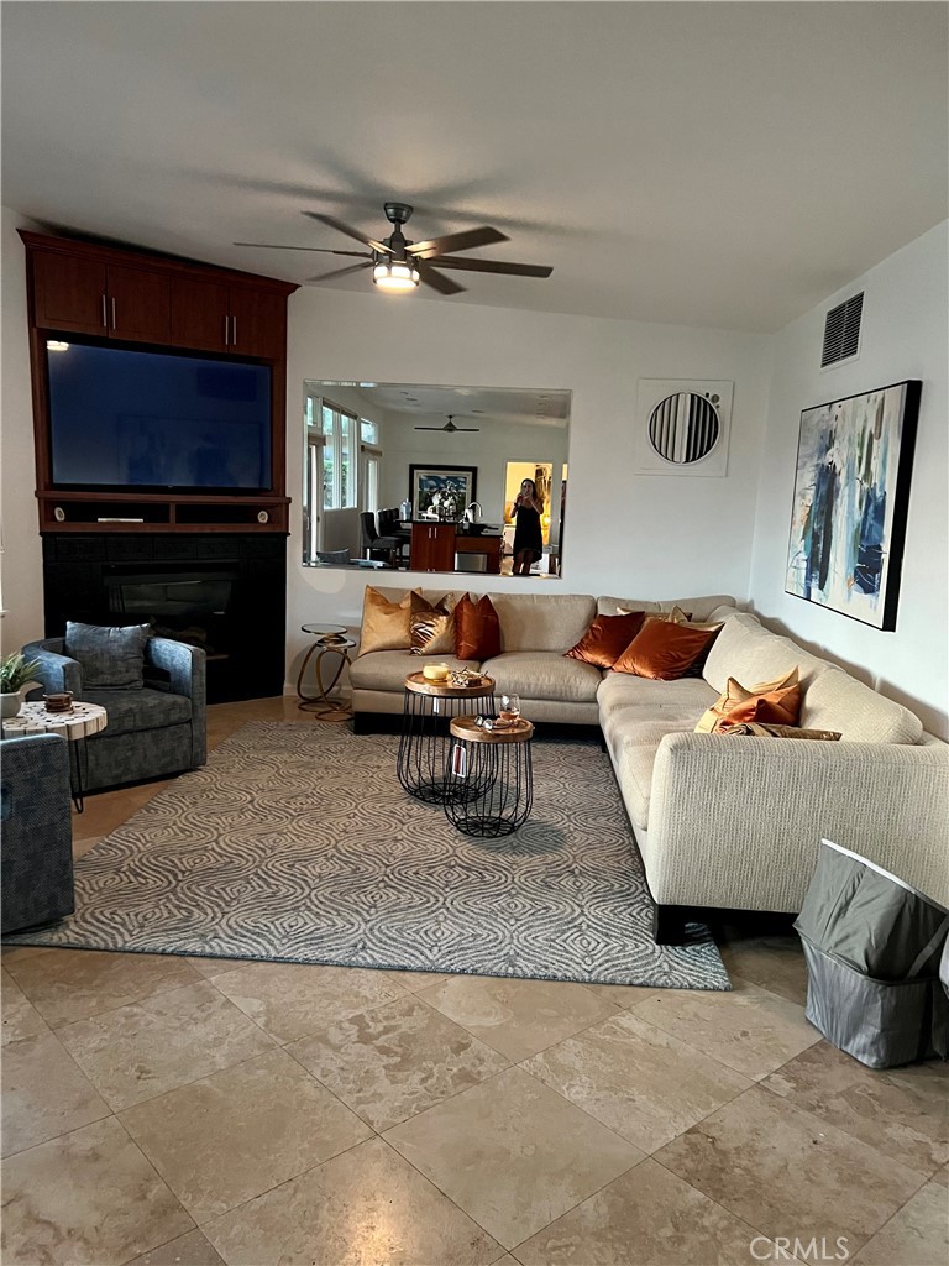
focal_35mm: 26
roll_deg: -2.1
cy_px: 633
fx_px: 950
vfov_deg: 67.3
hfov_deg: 53.1
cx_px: 474
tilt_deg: -8.5
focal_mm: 5.7
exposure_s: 1/30
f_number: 1.5
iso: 500
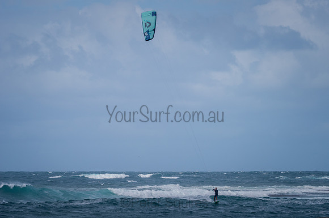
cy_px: 107
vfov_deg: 4.0
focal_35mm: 340
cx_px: 191
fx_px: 3098
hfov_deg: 6.1
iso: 110
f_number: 5.6
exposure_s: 1/2000
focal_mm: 290
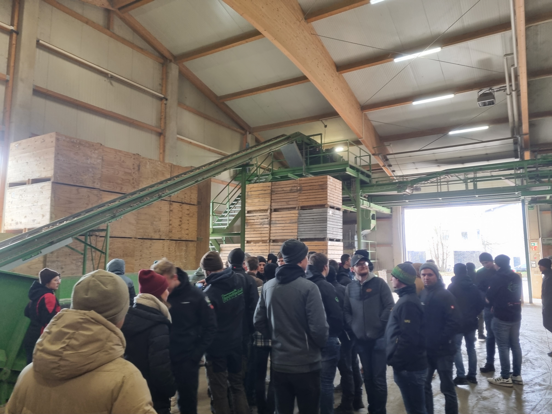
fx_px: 415
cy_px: 207
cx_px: 276
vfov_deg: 53.1
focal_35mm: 26
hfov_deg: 67.3
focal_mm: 5.4
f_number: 1.8
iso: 200
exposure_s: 1/50
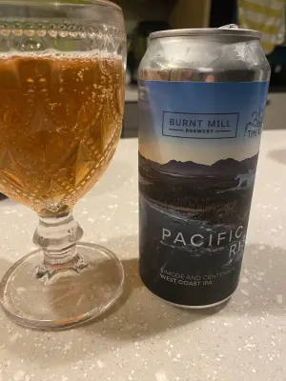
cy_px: 190
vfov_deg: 69.4
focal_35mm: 25
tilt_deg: -23.0
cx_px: 143
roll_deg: -0.8
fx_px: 275
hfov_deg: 54.9
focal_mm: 4.25
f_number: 1.8
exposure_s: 1/33
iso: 500
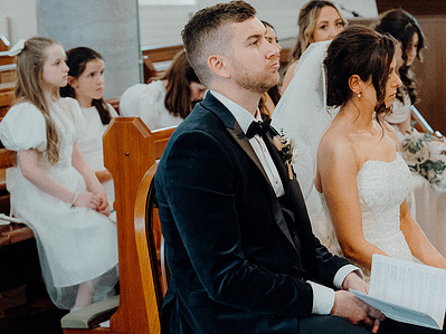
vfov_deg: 12.0
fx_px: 1584
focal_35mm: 123
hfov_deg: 16.0
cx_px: 305
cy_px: 192
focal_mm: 59
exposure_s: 1/160
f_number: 3.5
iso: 4000
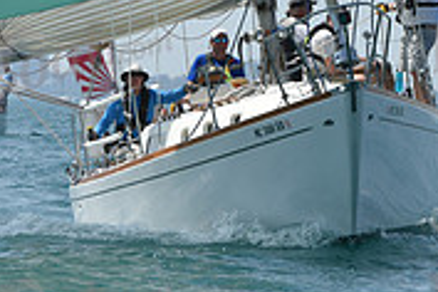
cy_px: -85
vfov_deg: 2.1
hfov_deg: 3.2
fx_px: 7956
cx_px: 302
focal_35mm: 654
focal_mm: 200
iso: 250
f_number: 8
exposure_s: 1/1250
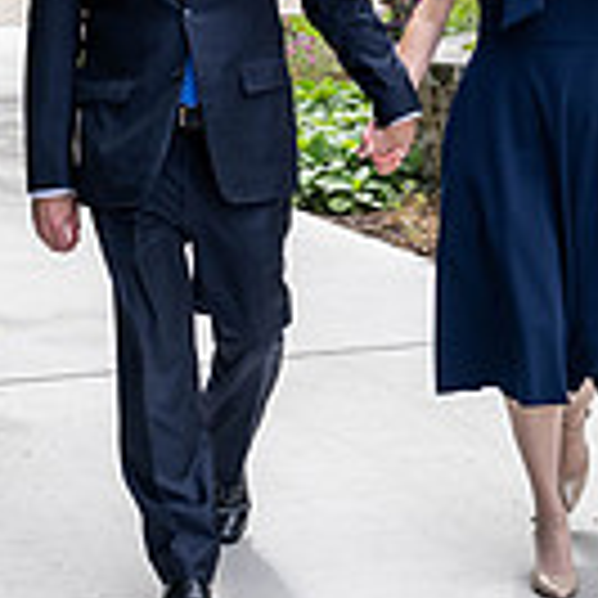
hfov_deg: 12.4
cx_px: 324
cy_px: -34
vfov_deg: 12.2
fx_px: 2756
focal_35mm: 141
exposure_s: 1/400
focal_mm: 38
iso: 200
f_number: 4
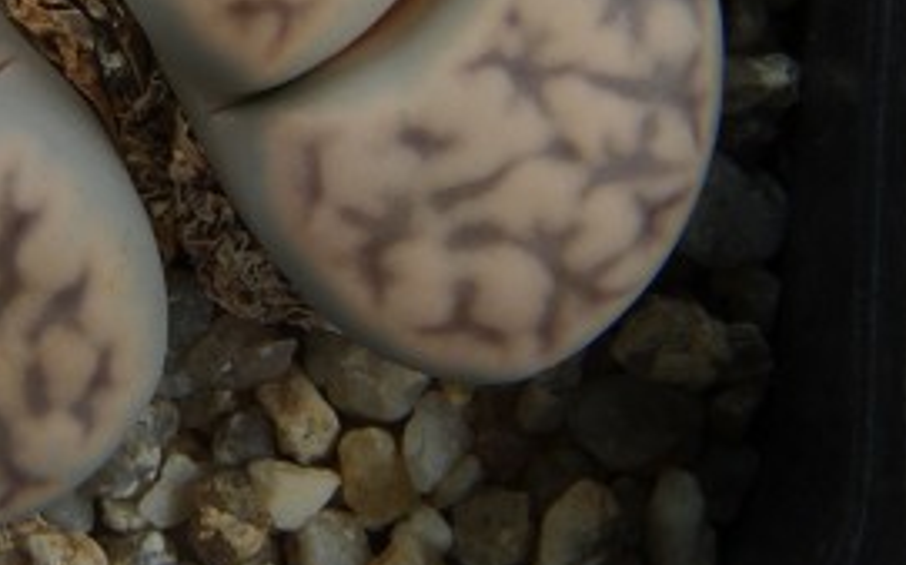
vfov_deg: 6.6
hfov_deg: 10.5
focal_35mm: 198
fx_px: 4886
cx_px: 80
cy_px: 52
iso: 100
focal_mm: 70
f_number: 38
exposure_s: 1.5
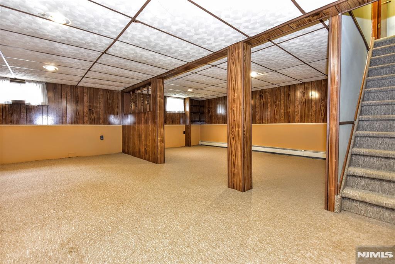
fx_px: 176
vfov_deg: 73.8
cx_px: 198
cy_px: 132
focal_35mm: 16
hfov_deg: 96.7
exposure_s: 1/13
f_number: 5
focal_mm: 16
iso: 1250
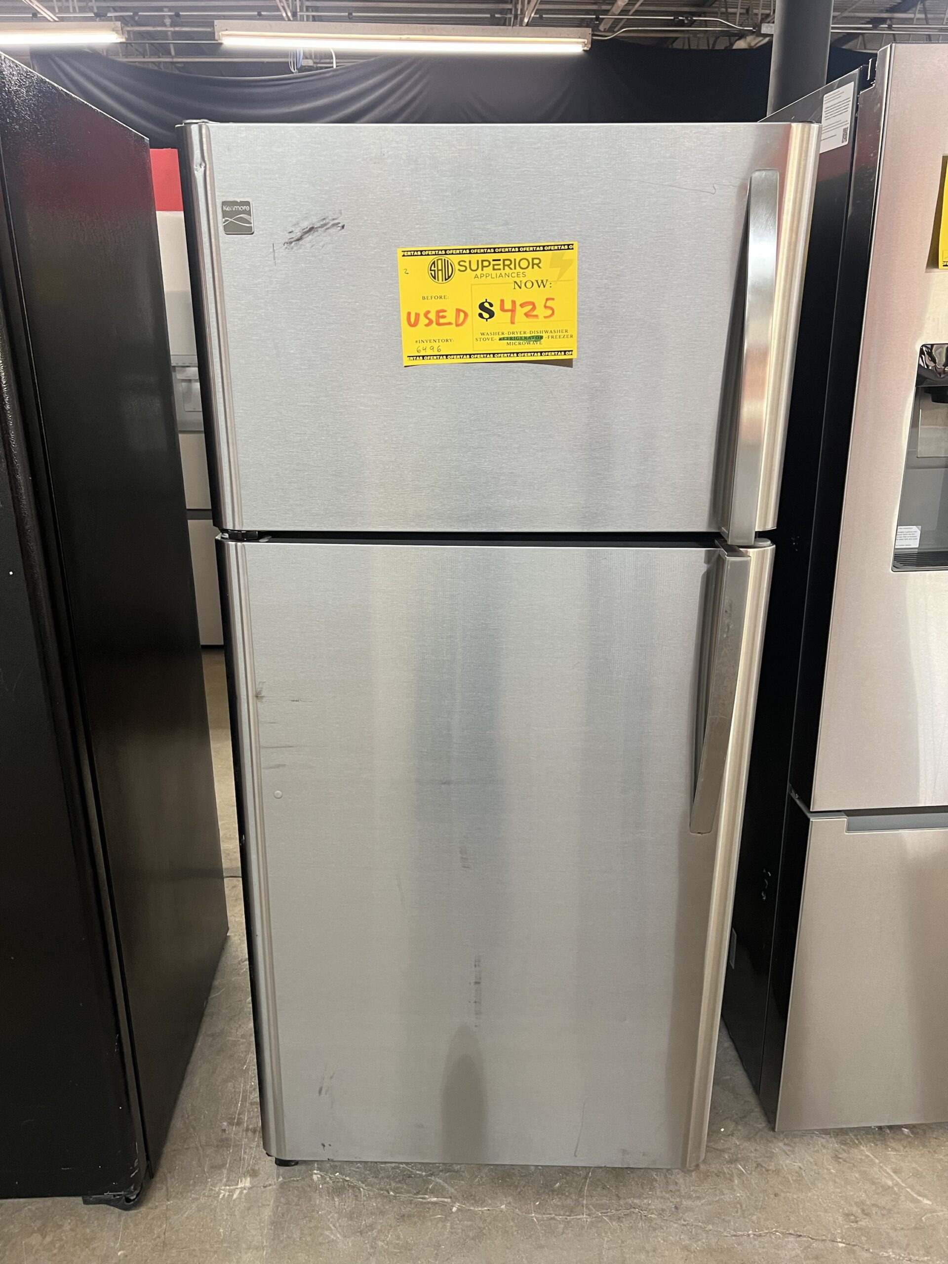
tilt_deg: -17.7
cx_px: 474
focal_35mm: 26
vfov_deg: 67.3
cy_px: 632
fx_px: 949
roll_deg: +0.6
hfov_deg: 53.1
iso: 125
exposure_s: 1/60
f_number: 1.5
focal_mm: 5.7
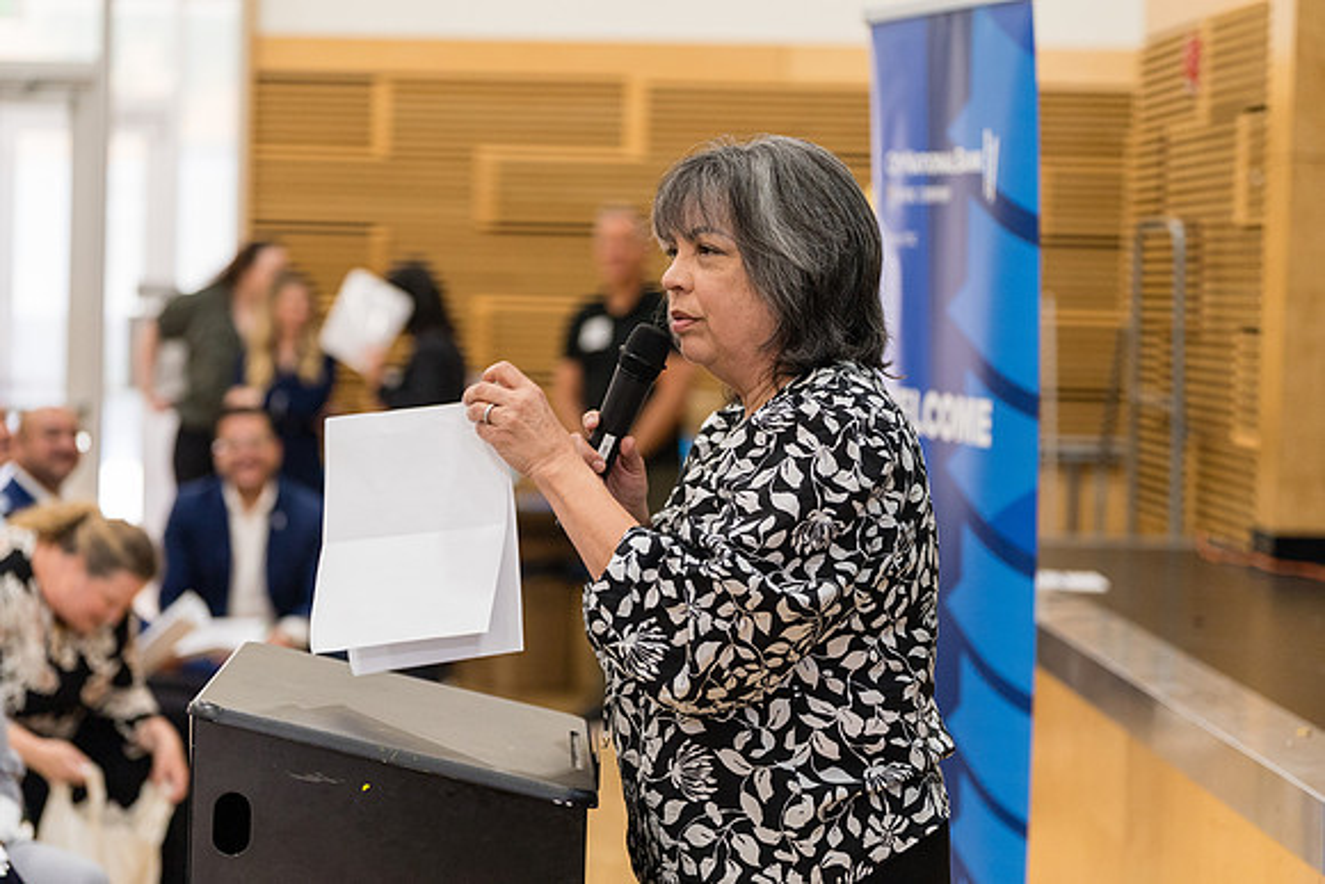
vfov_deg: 15.4
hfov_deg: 22.9
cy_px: 442
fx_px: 3276
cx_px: 662
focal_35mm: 89
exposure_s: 1/250
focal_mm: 89
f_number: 2.8
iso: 1250
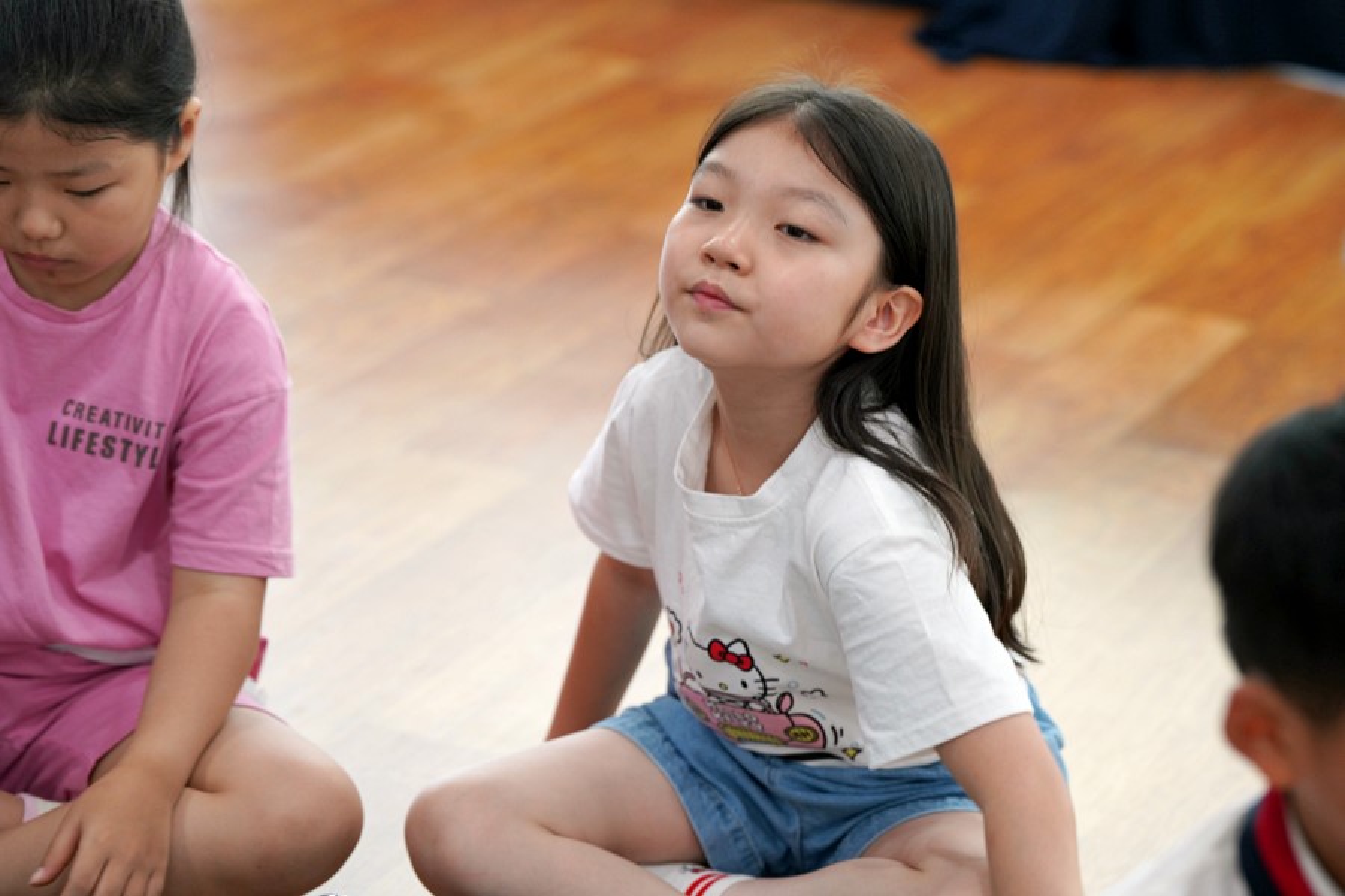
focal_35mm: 113
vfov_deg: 12.1
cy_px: 448
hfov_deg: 18.1
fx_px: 4221
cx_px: 672
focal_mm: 113
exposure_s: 1/160
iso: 1000
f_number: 4
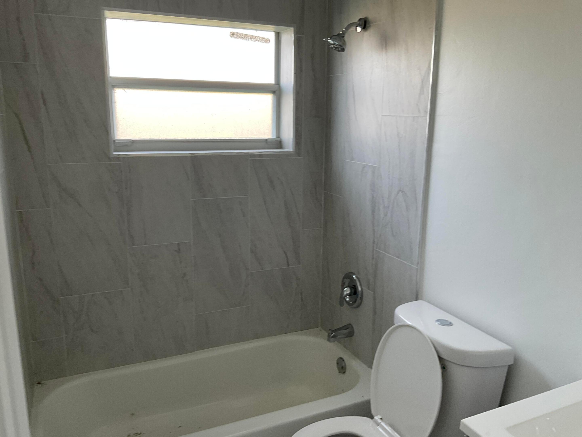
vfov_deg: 48.2
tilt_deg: -13.2
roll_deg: +0.3
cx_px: 291
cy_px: 218
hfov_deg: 61.7
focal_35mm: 29
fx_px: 488
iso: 40
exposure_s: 1/60
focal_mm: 3
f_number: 1.8
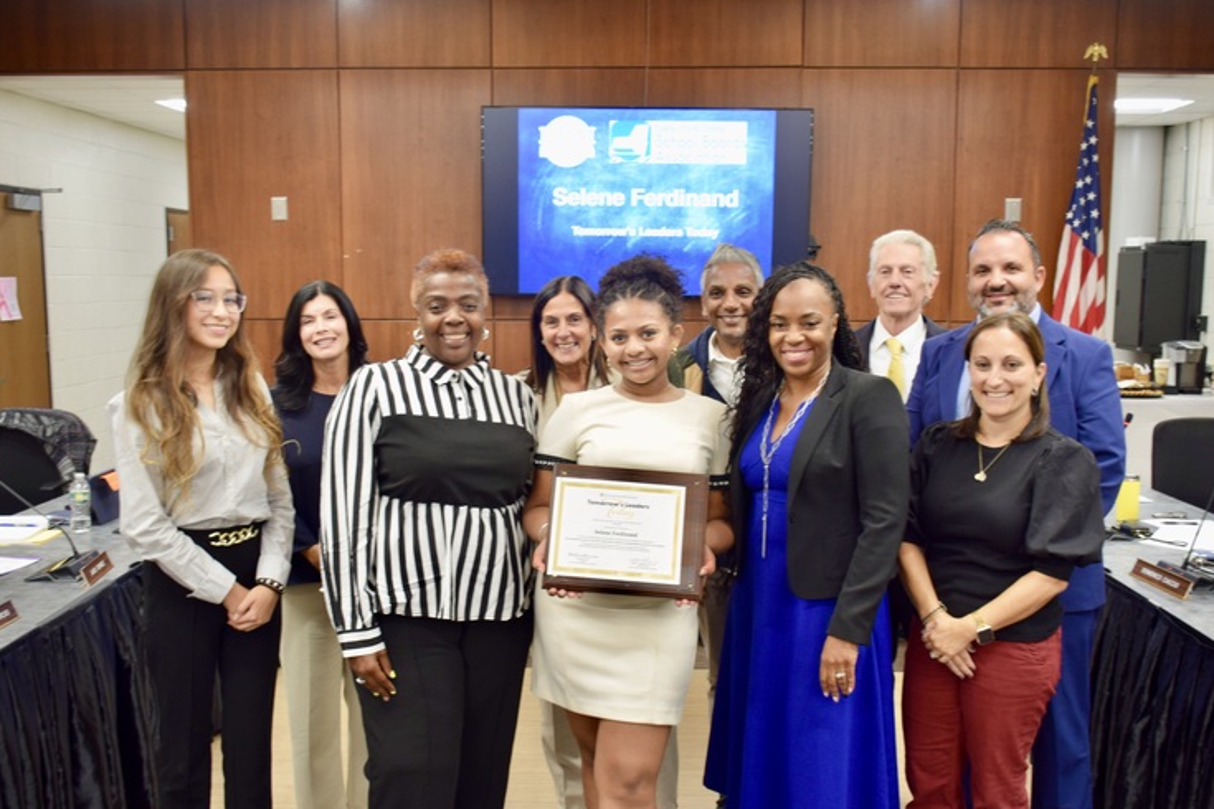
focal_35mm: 38
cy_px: 422
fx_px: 1266
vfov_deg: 35.4
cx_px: 621
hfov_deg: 51.2
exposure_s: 1/30
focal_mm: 23
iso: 560
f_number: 4
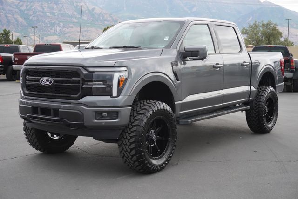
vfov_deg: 26.5
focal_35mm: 51
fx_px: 423
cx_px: 149
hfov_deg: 38.8
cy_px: 100
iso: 100
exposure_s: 1/80
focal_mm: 34
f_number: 5.6
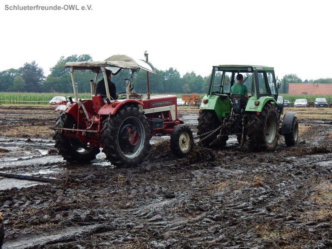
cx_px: 166
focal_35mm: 71
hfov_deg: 27.4
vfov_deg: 20.7
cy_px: 124
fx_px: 681
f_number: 4.8
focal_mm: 12.6
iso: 160
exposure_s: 1/250
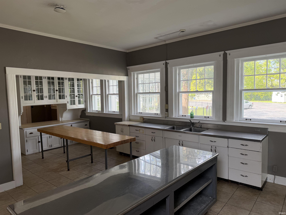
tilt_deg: -6.0
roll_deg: +2.2
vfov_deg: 56.8
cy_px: 108
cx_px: 143
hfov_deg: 71.6
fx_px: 198
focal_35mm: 24
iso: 80
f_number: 1.78
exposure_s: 1/173
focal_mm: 6.76
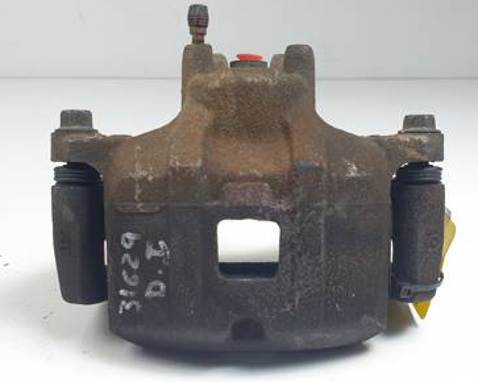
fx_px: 396
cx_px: 250
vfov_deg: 51.5
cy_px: 188
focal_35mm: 28
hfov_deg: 62.2
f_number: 2.4
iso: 50
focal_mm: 4.3
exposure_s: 1/100
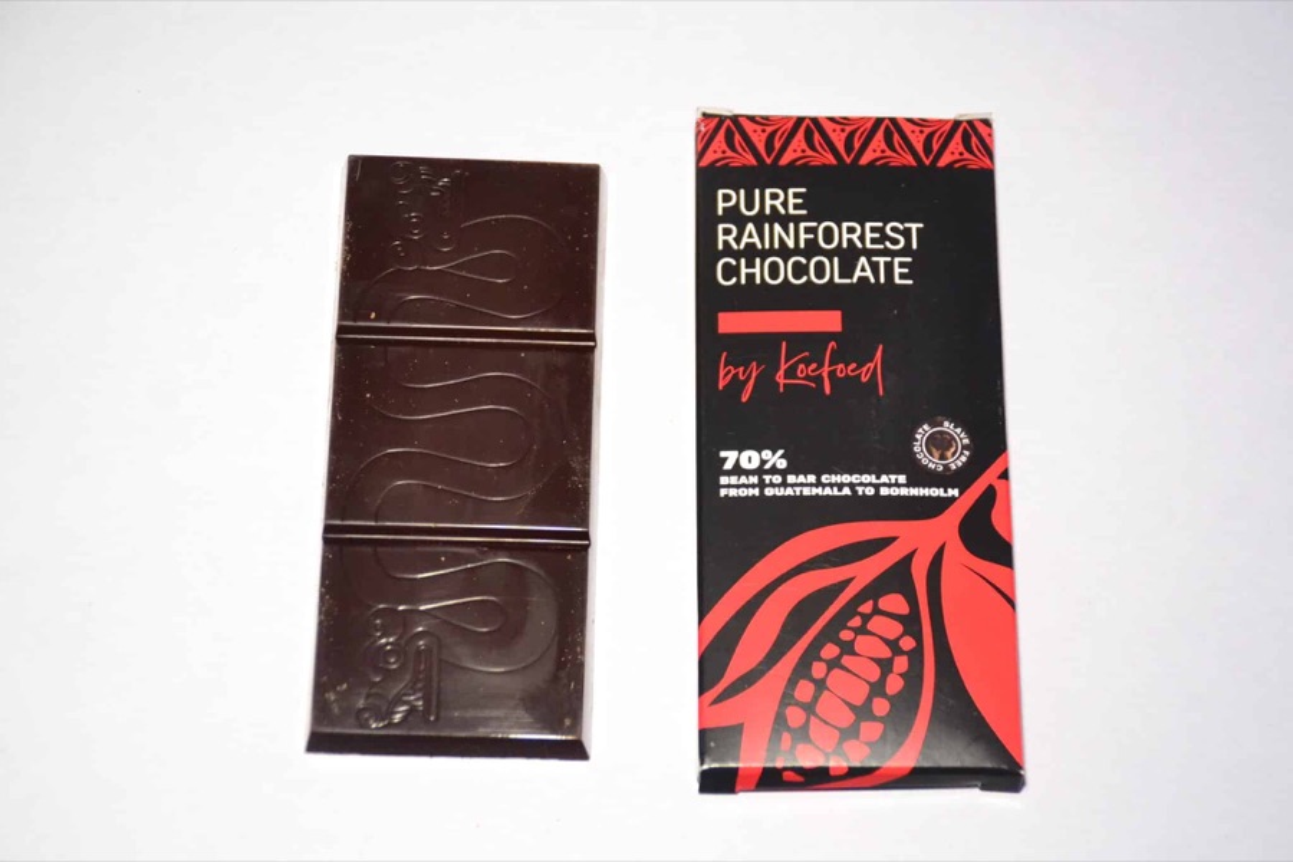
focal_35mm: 84
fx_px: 3017
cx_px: 646
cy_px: 431
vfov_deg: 16.3
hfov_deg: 24.2
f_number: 5
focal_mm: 56
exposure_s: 1/100
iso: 3200
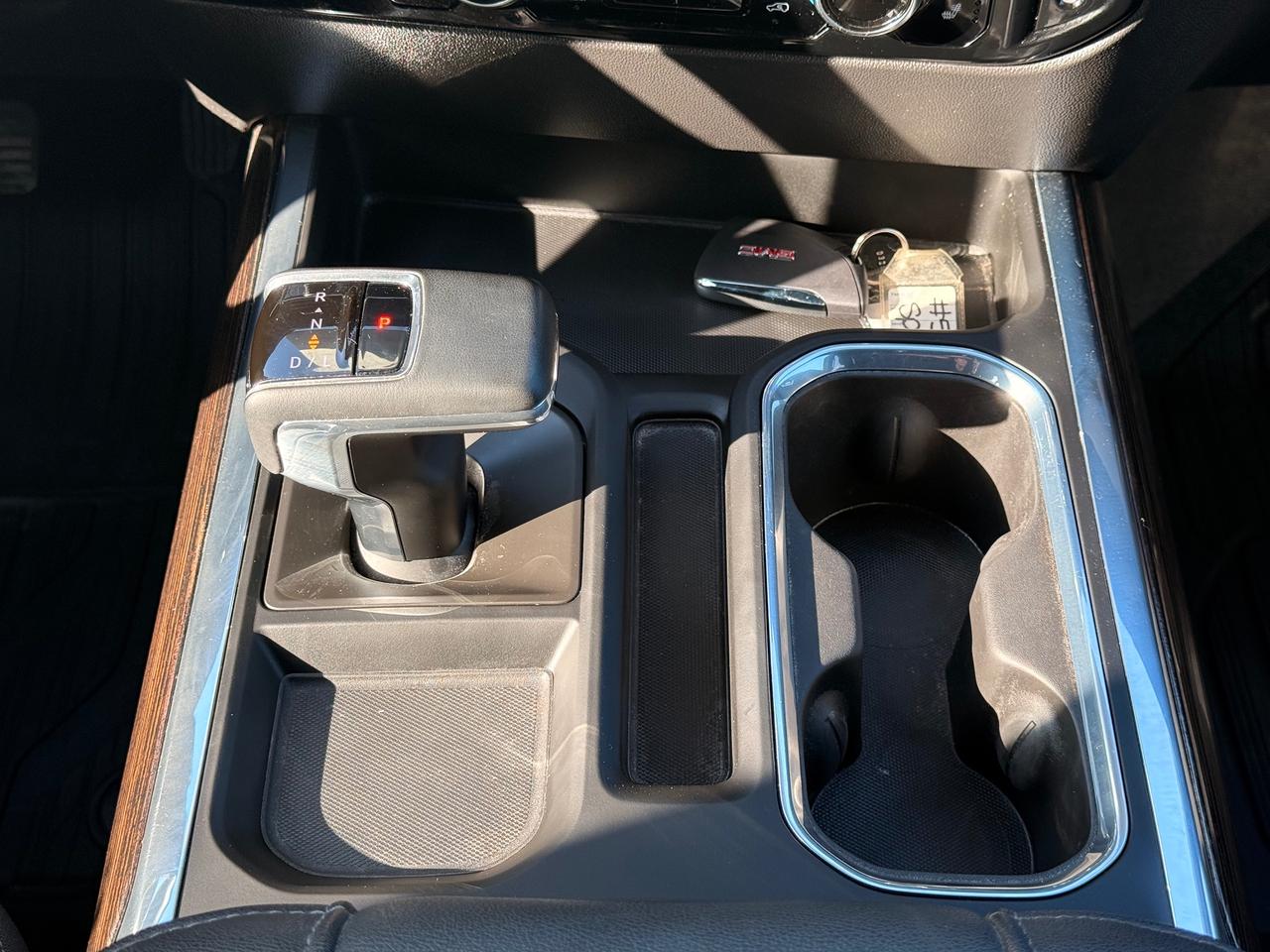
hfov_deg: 39.7
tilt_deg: -53.3
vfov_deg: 30.3
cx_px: 635
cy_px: 476
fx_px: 1761
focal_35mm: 48
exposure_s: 1/121
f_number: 1.78
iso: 80
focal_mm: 6.76
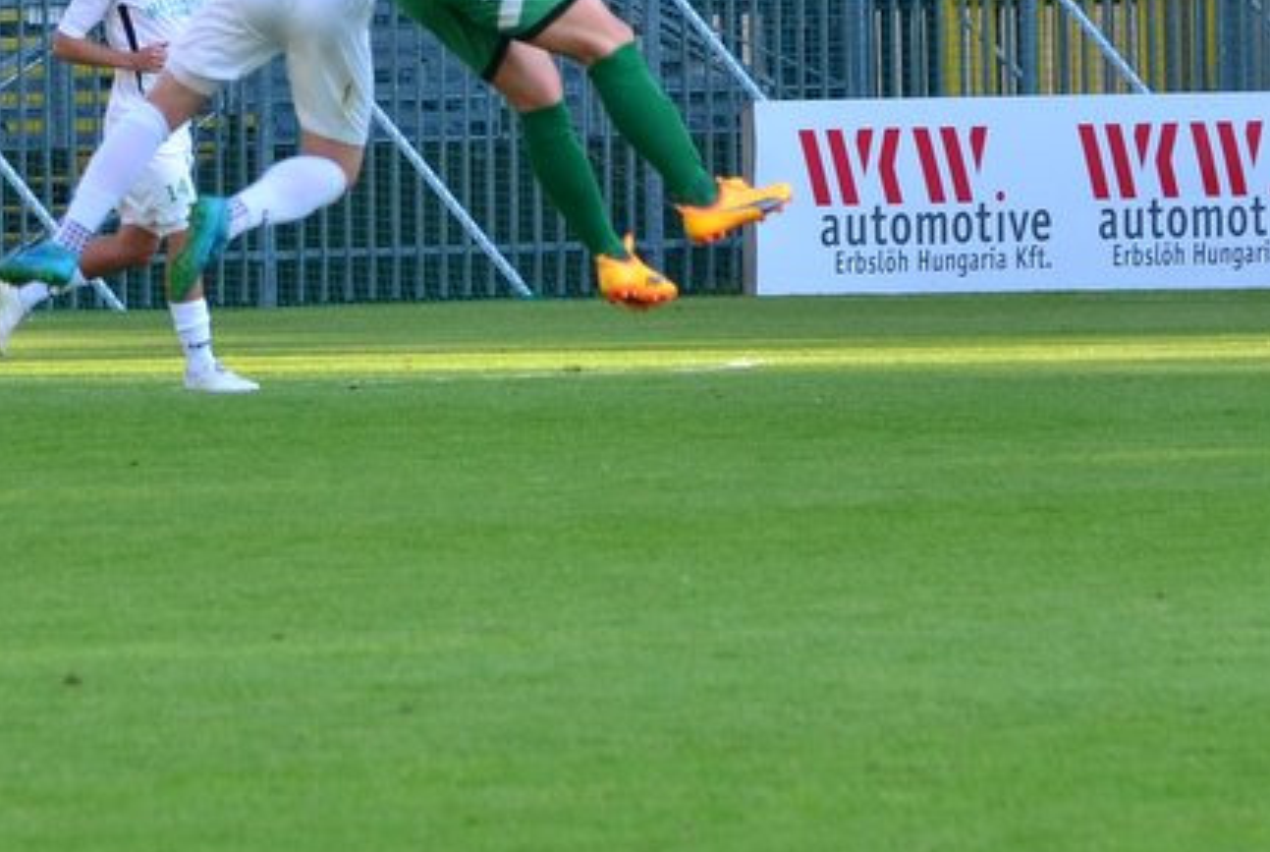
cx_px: 136
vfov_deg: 3.8
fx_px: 12828
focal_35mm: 363
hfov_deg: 5.7
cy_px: 103
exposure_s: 1/640
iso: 400
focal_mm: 116
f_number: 5
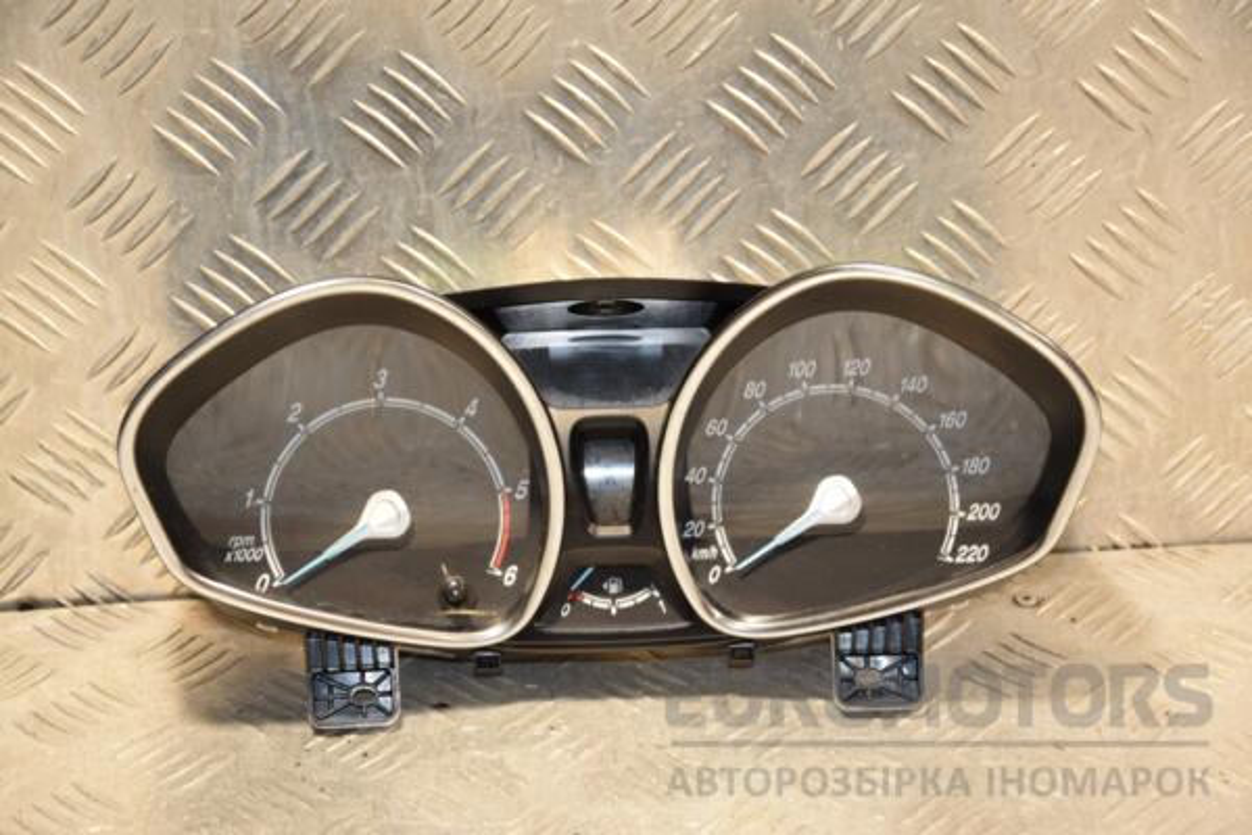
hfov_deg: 20.6
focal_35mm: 99
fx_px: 3443
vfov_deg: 13.8
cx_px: 626
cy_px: 418
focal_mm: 66
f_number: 5.3
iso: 800
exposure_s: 1/100
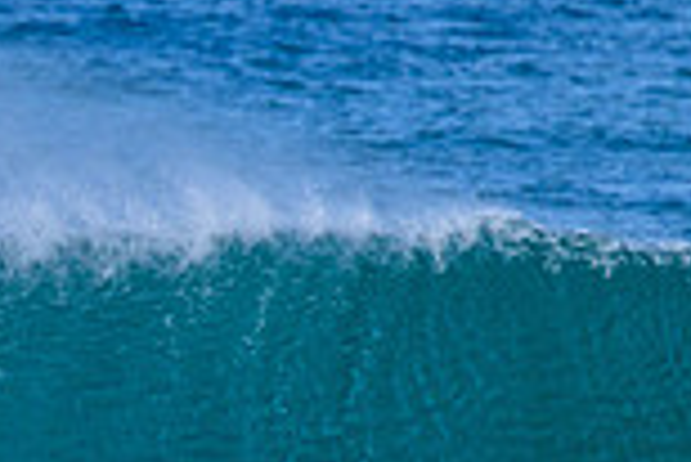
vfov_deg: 0.7
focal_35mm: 2106
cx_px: -444
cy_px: 765
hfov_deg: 1.0
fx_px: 40461
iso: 640
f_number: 8
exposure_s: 1/2000
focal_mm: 560
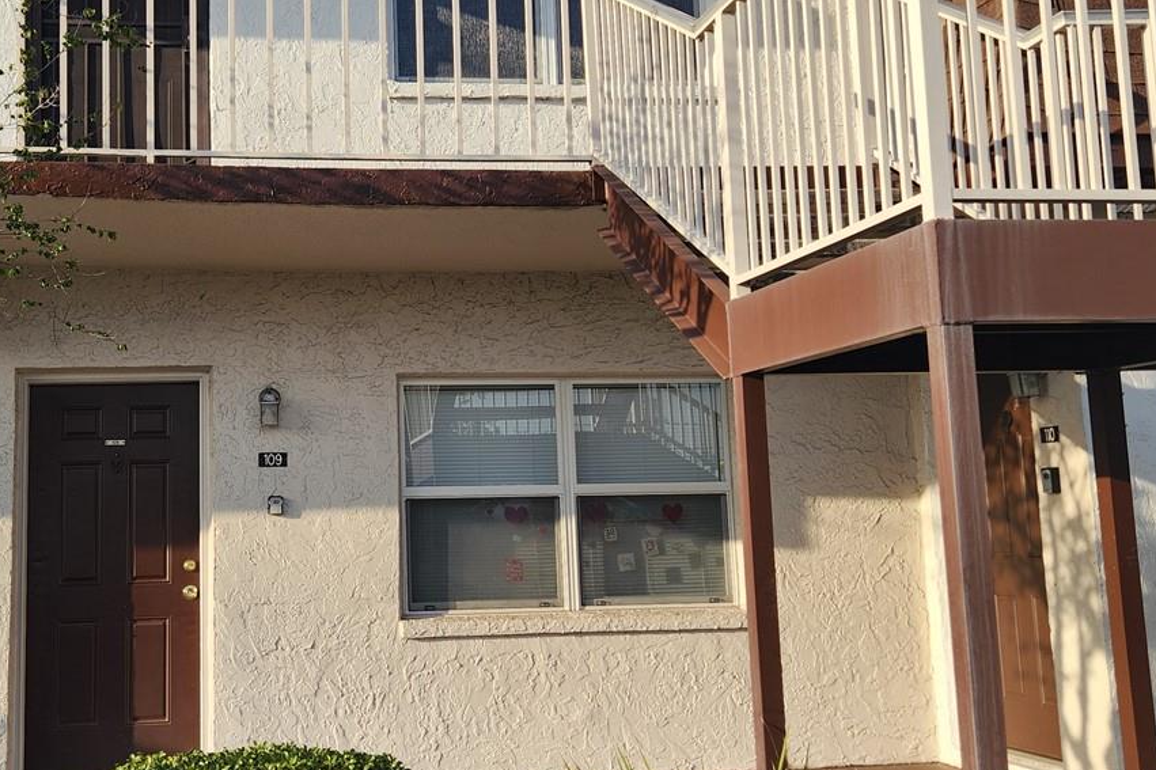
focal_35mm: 45
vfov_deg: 29.8
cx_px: 365
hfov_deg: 42.9
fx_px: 1445
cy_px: 312
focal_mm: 5.4
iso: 20
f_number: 1.8
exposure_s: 1/978
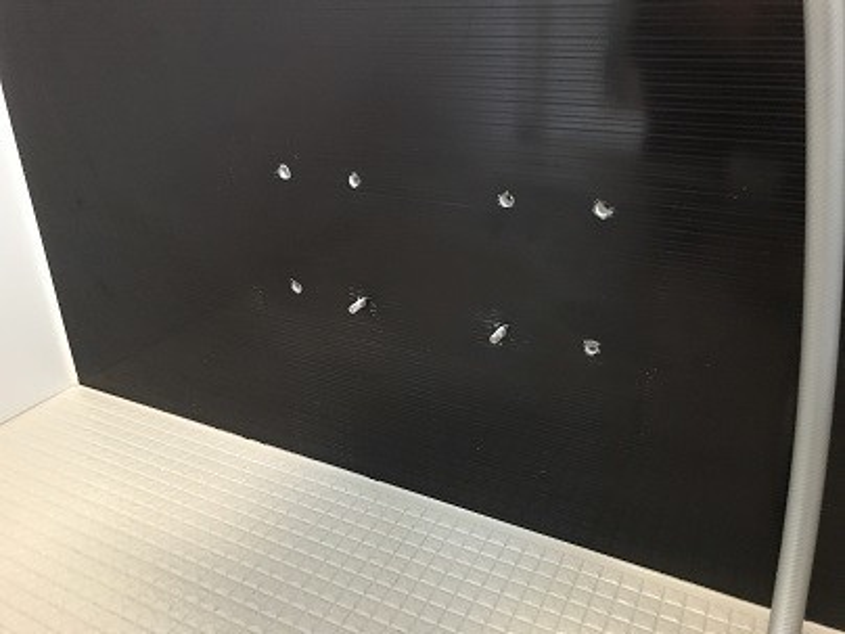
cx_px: 422
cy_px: 317
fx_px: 683
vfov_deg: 49.7
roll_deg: +1.7
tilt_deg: -25.4
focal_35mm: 28
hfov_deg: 63.4
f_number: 1.8
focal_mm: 3.99
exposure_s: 1/6
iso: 100
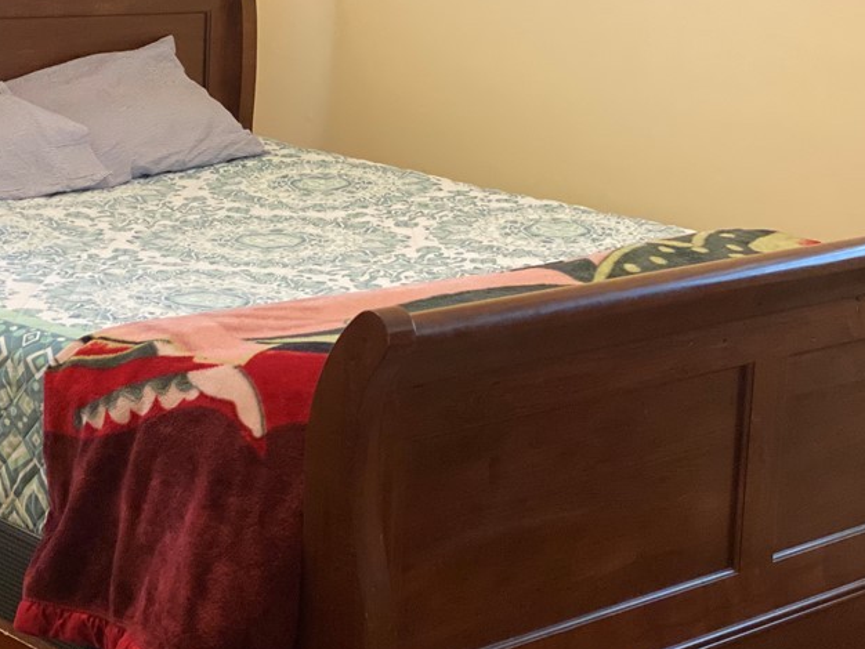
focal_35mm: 85
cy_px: 315
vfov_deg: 17.4
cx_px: 390
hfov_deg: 23.0
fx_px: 2125
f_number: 2
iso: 400
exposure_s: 1/30
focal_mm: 6
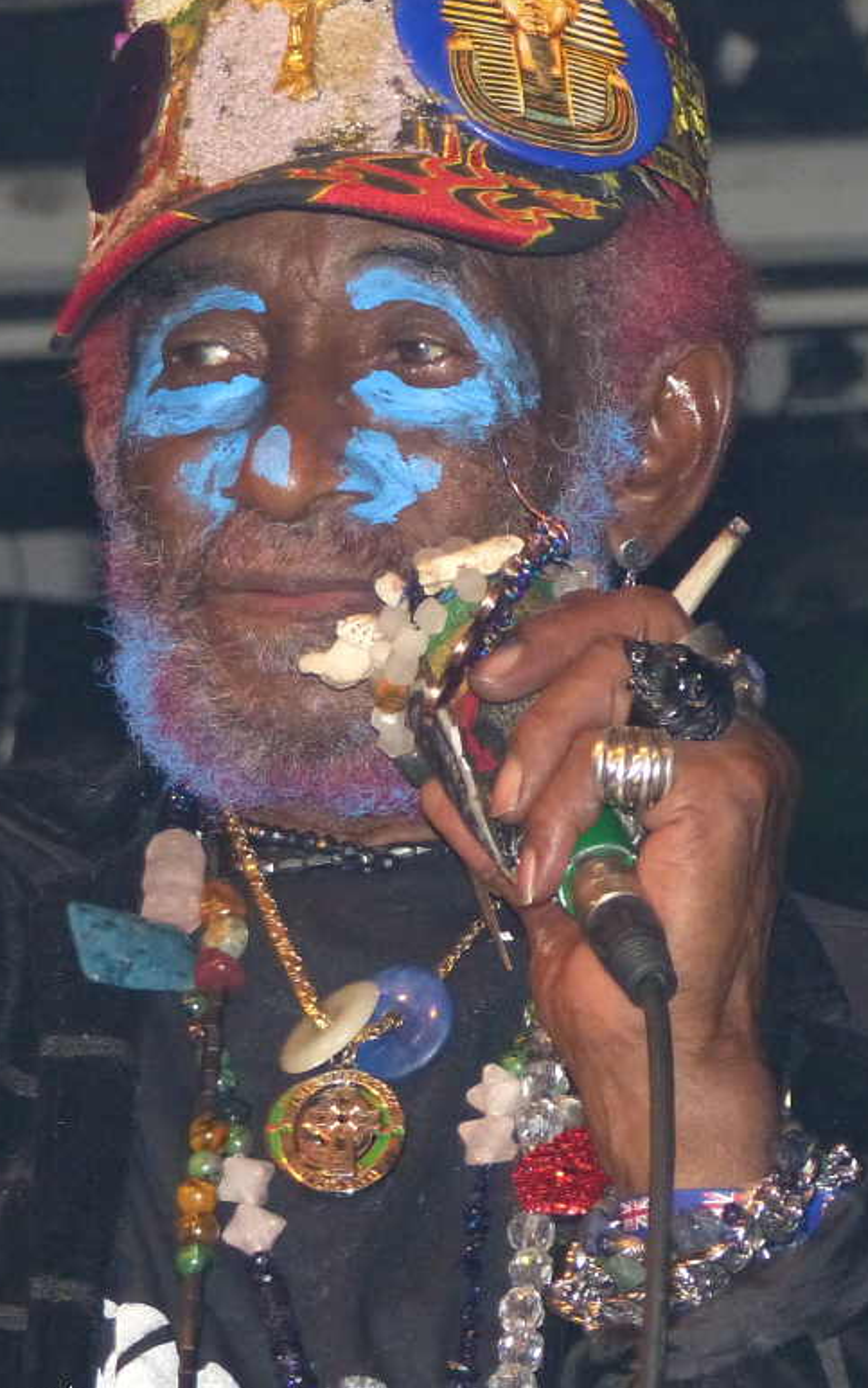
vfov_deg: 10.5
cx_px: 329
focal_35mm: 199
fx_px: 7526
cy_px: 561
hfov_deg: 6.6
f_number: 2.8
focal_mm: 26.1
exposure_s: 1/60
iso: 400
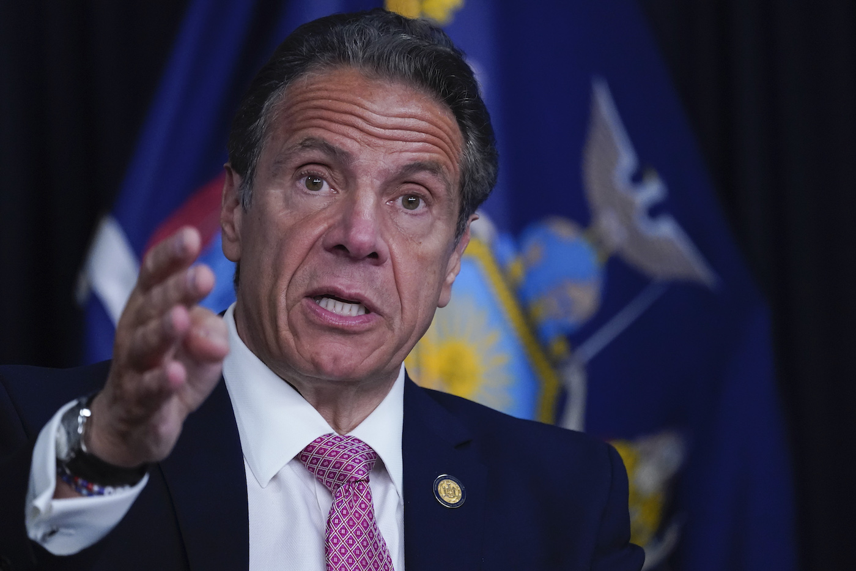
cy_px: 286
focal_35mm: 400
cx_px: 428
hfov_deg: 5.2
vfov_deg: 3.4
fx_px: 9509
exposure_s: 1/400
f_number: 5.6
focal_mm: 400
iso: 5000
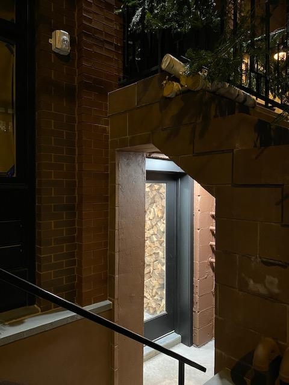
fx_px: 289
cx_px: 144
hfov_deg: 53.1
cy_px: 192
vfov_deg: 67.3
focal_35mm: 26
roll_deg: -1.1
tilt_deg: -1.6
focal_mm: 4.25
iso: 800
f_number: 1.8
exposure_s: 1/30
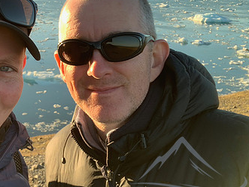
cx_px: 49
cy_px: 74
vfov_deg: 26.1
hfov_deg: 33.3
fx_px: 403
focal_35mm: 56
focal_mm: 2.87
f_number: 2.2
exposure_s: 1/147
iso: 16
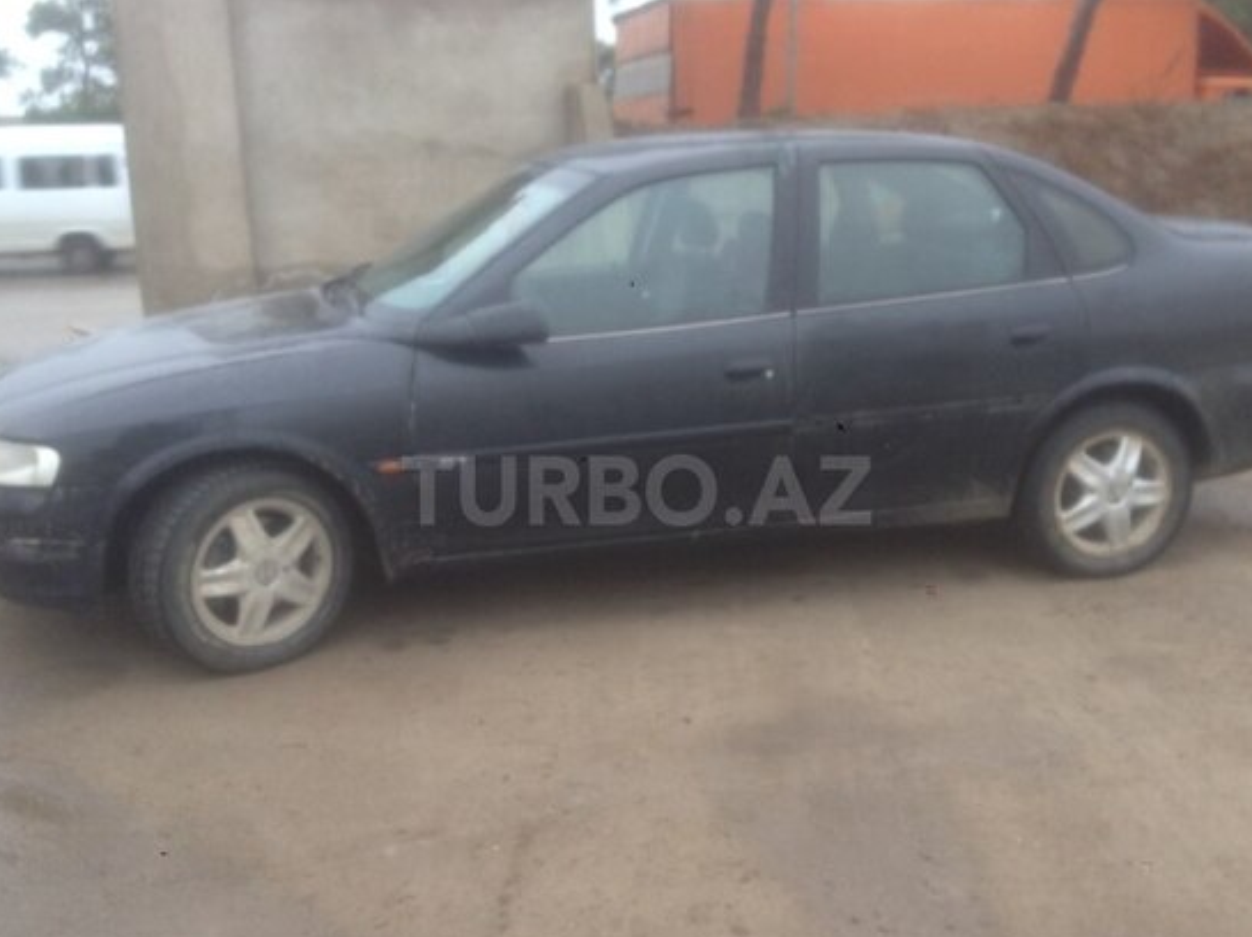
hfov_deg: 46.8
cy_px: 490
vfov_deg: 35.9
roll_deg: -0.2
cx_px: 636
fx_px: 1446
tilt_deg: -12.9
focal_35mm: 40
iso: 50
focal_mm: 4.12
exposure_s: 1/30
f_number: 2.4
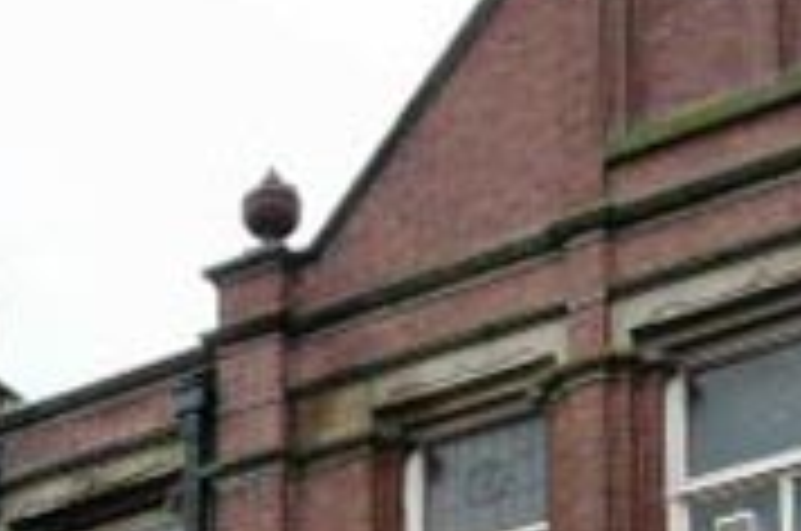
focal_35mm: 105
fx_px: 2332
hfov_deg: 19.5
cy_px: 868
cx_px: 382
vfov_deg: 12.2
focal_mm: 4.6
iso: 100
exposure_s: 1/100
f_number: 2.8
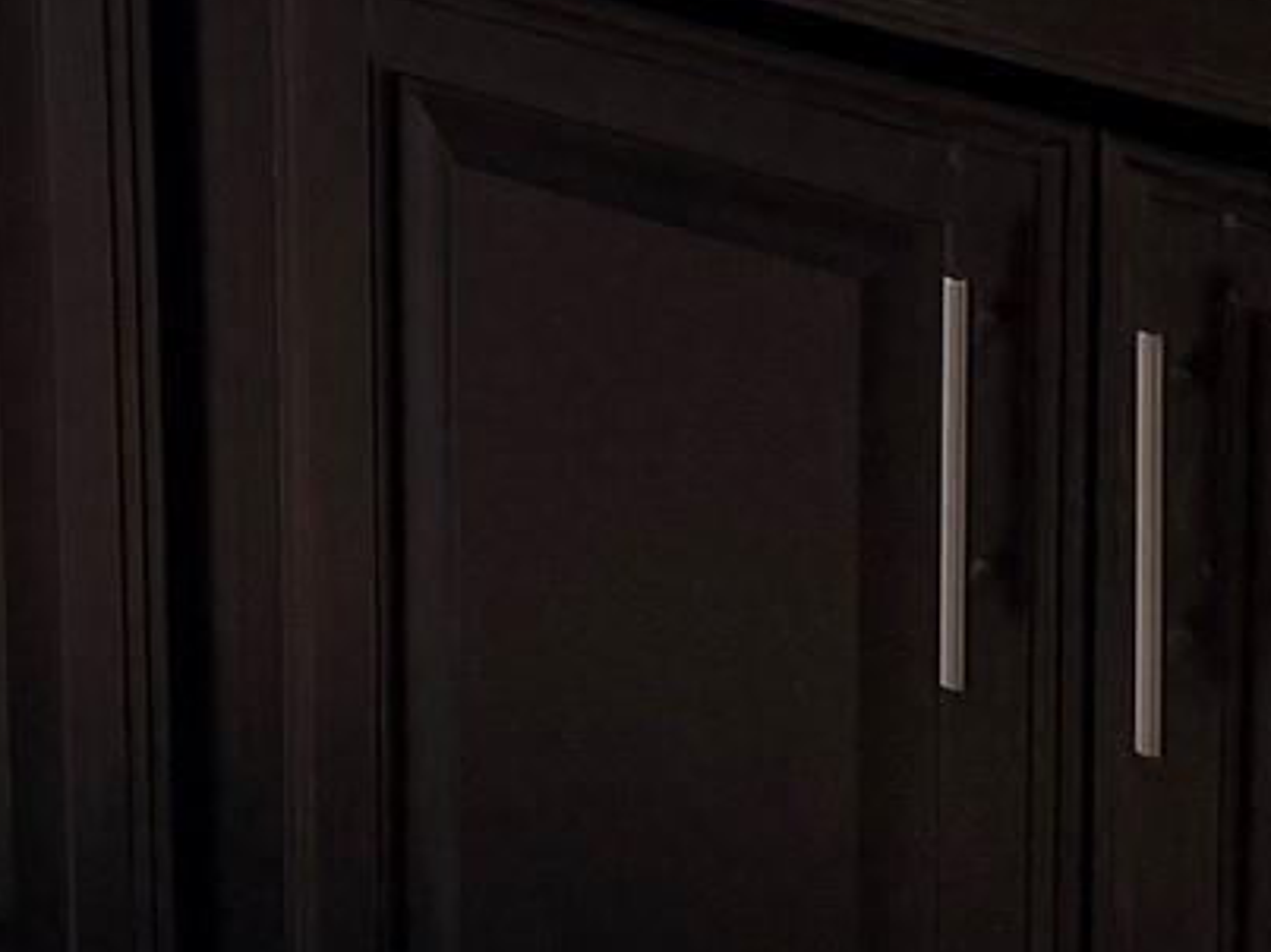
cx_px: -1079
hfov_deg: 14.1
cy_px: -1236
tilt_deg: -8.4
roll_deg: +3.3
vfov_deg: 10.6
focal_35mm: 122
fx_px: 4478
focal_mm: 6.76
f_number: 1.78
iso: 200
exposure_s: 1/120
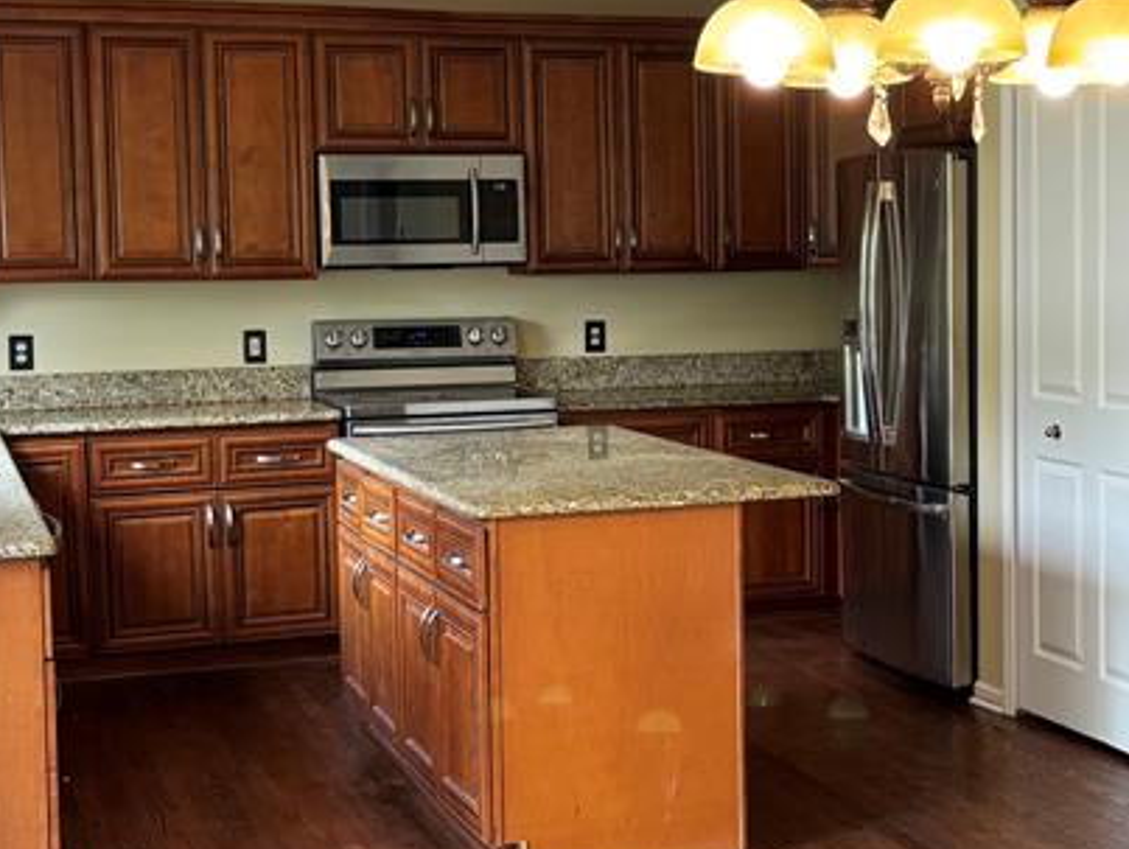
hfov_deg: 29.0
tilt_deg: -4.6
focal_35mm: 66
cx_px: 818
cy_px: 392
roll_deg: +0.8
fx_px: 2155
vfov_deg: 22.3
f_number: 1.6
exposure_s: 1/120
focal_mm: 5.96
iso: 125
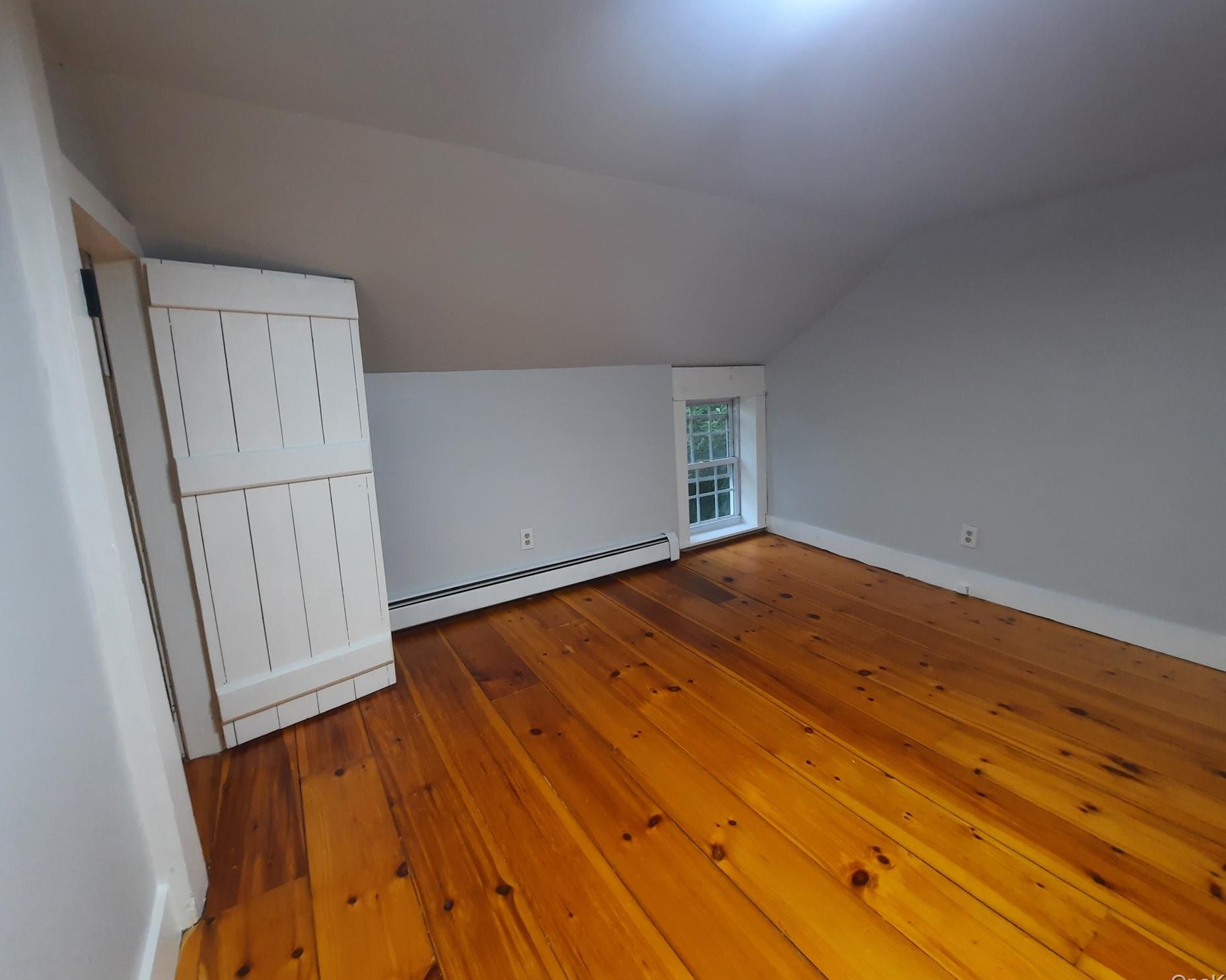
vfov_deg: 88.0
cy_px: 492
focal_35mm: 14
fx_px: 508
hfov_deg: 100.7
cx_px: 629
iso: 125
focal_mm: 1.74
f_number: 2.2
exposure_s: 1/40
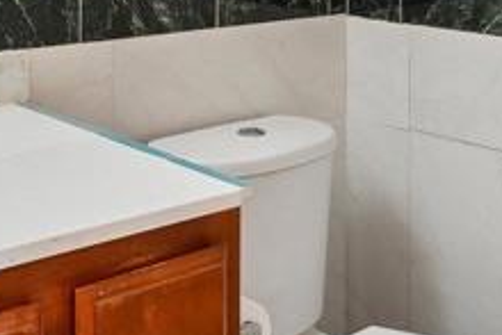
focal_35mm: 65
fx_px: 907
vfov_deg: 19.0
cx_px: 185
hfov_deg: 30.8
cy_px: -130
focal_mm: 14
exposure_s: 1/40
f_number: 9
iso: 500
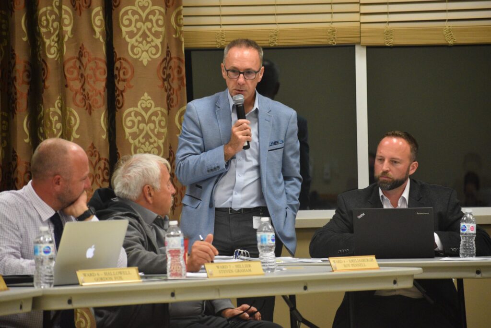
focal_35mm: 210
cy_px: 164
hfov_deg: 9.8
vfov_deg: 6.5
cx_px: 246
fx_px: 2864
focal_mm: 140
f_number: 4.8
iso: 2000
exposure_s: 1/125
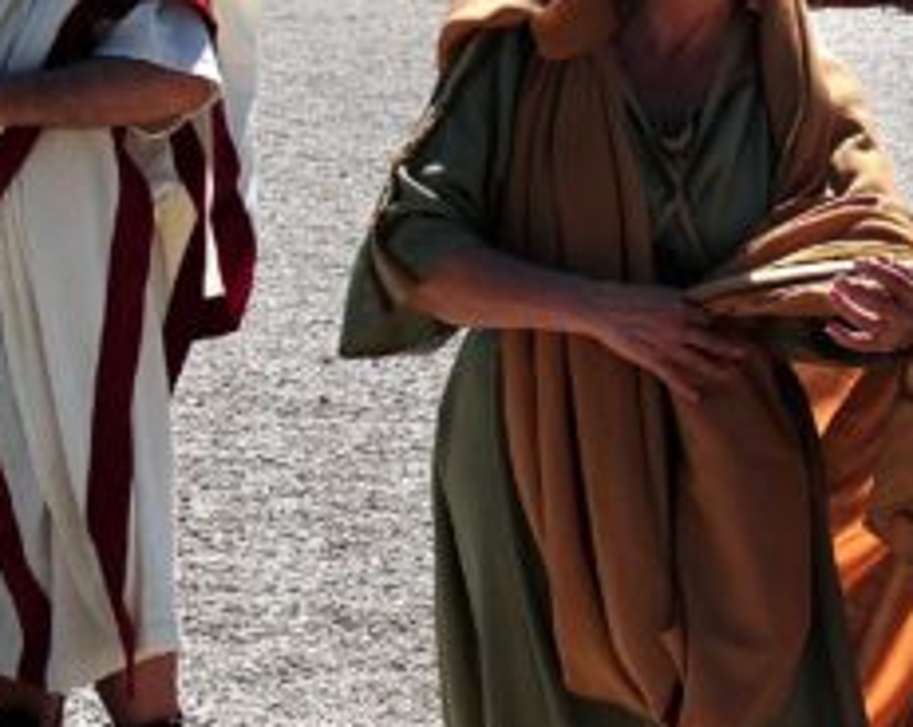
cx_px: 1779
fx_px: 4210
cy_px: 391
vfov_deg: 9.9
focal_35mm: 156
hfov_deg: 11.3
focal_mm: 25
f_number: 4
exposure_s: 1/3200
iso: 200
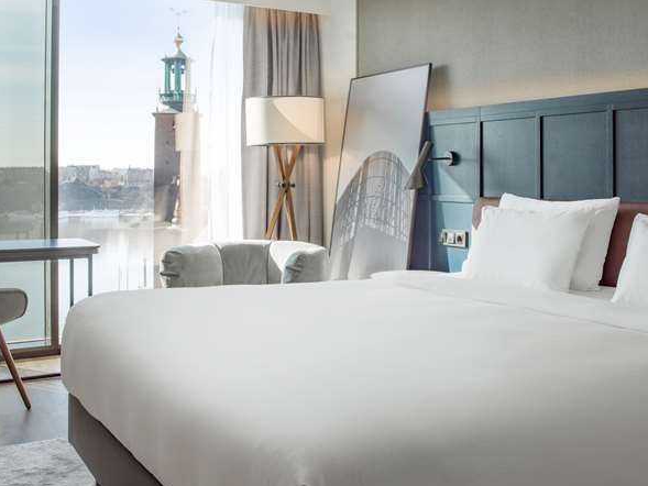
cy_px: 175
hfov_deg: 46.7
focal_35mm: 40
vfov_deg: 35.7
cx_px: 349
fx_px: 749
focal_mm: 35
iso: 100
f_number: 8
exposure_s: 1/45
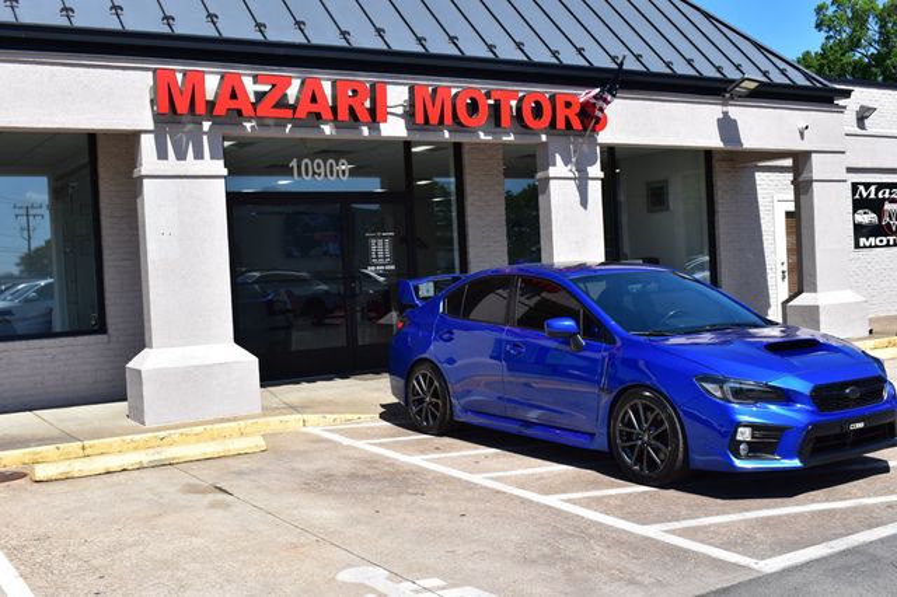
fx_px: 1009
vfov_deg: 33.0
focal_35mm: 40
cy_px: 298
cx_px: 448
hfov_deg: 47.9
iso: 400
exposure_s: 1/500
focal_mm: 27
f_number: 11
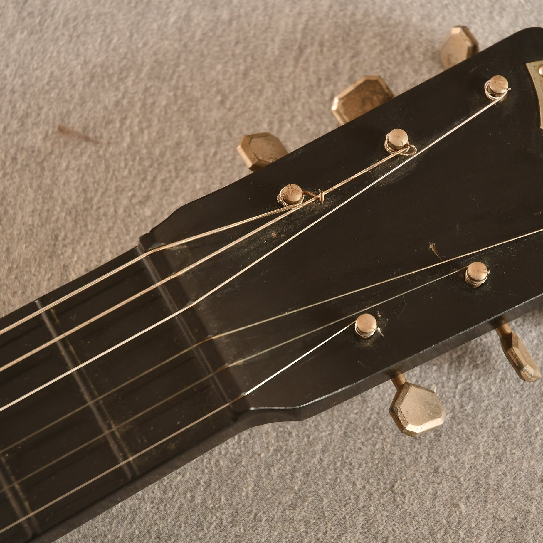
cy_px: 271
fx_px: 2112
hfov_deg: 14.6
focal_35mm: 119
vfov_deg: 14.7
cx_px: 335
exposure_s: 1/20
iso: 200
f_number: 4.5
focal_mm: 62
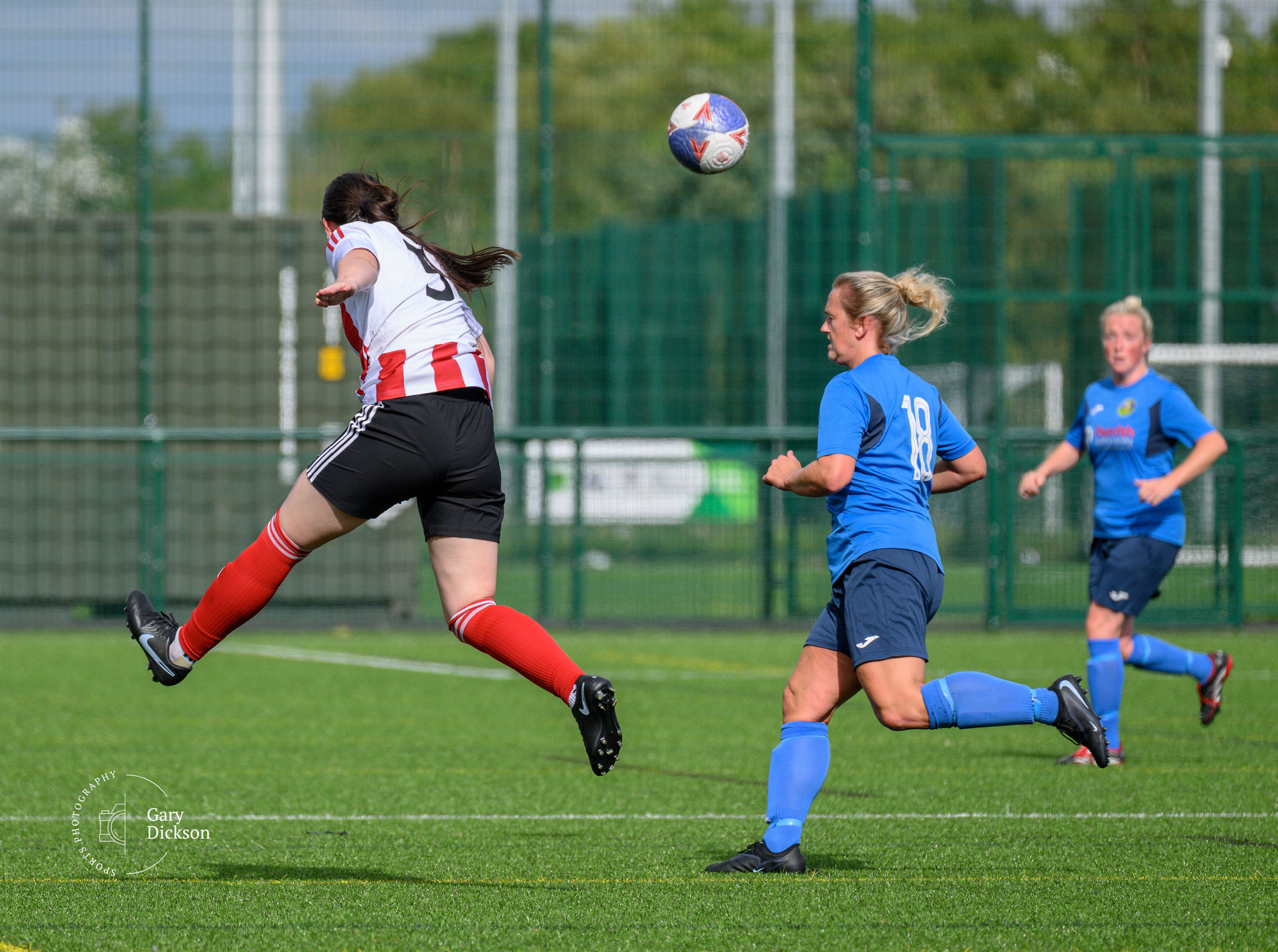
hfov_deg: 4.1
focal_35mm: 479
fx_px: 17647
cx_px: 511
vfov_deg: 3.1
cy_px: 445
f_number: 5.3
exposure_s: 1/1600
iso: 320
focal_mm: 320
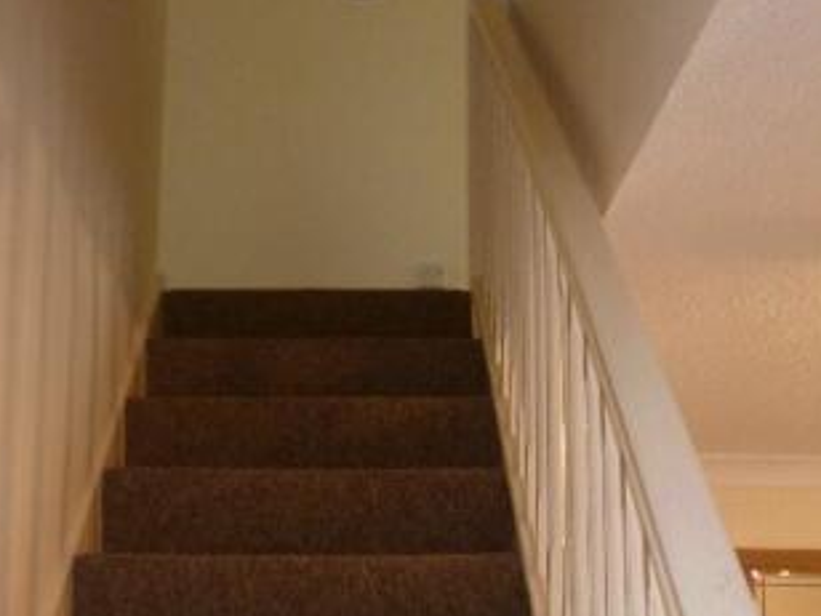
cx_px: 351
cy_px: 516
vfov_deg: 26.9
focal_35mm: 53
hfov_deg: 36.1
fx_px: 1257
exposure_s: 1/30
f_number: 2.8
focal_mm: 5
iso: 200
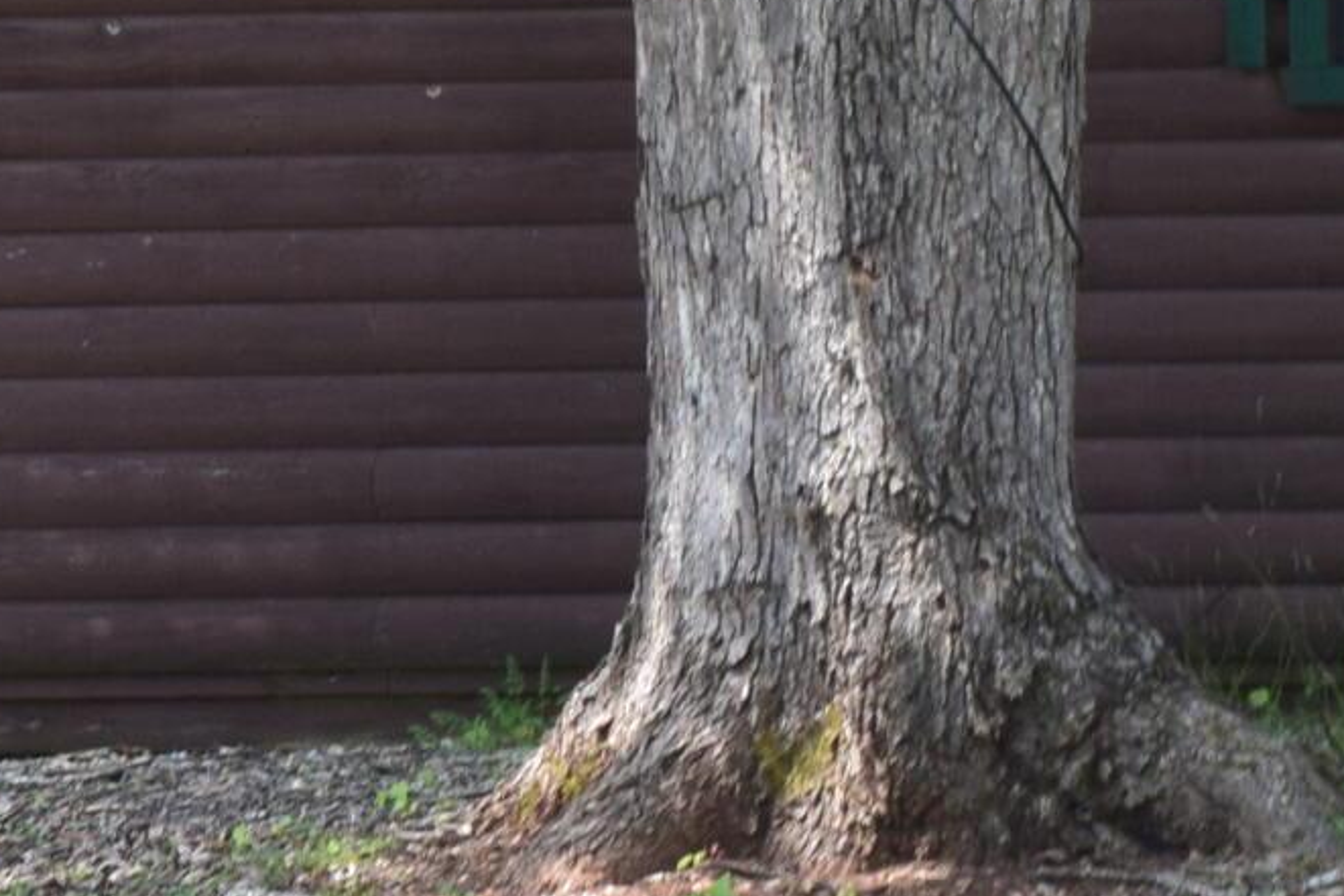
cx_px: 1100
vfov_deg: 5.6
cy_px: -436
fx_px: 9148
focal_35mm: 245
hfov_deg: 8.4
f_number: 10
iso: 400
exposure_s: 1/200
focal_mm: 36
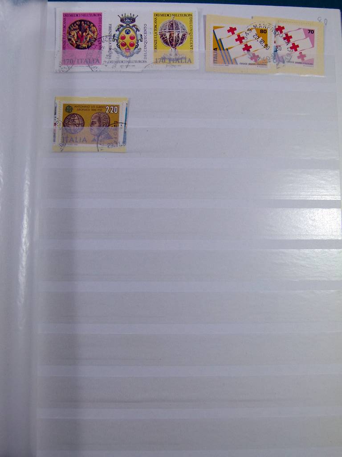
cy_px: 228
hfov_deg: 41.8
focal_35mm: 34
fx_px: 448
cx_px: 171
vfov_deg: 54.0
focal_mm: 6.2
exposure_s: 1/200
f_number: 4
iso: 100
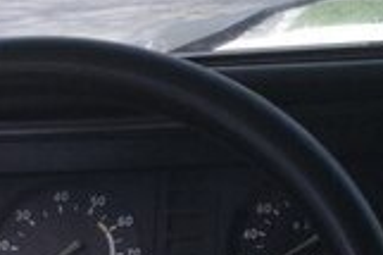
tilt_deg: -13.2
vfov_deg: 10.4
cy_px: 151
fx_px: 1403
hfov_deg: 14.1
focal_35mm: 132
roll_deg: +1.3
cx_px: 652
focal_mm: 3.3
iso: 25
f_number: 2.4
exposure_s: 1/348
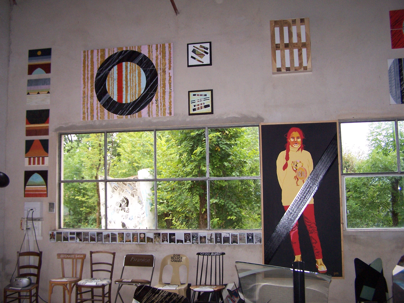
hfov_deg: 49.0
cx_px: 202
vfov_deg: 37.7
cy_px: 152
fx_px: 443
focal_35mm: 38
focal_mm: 6.3
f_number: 2.8
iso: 140
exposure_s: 1/60
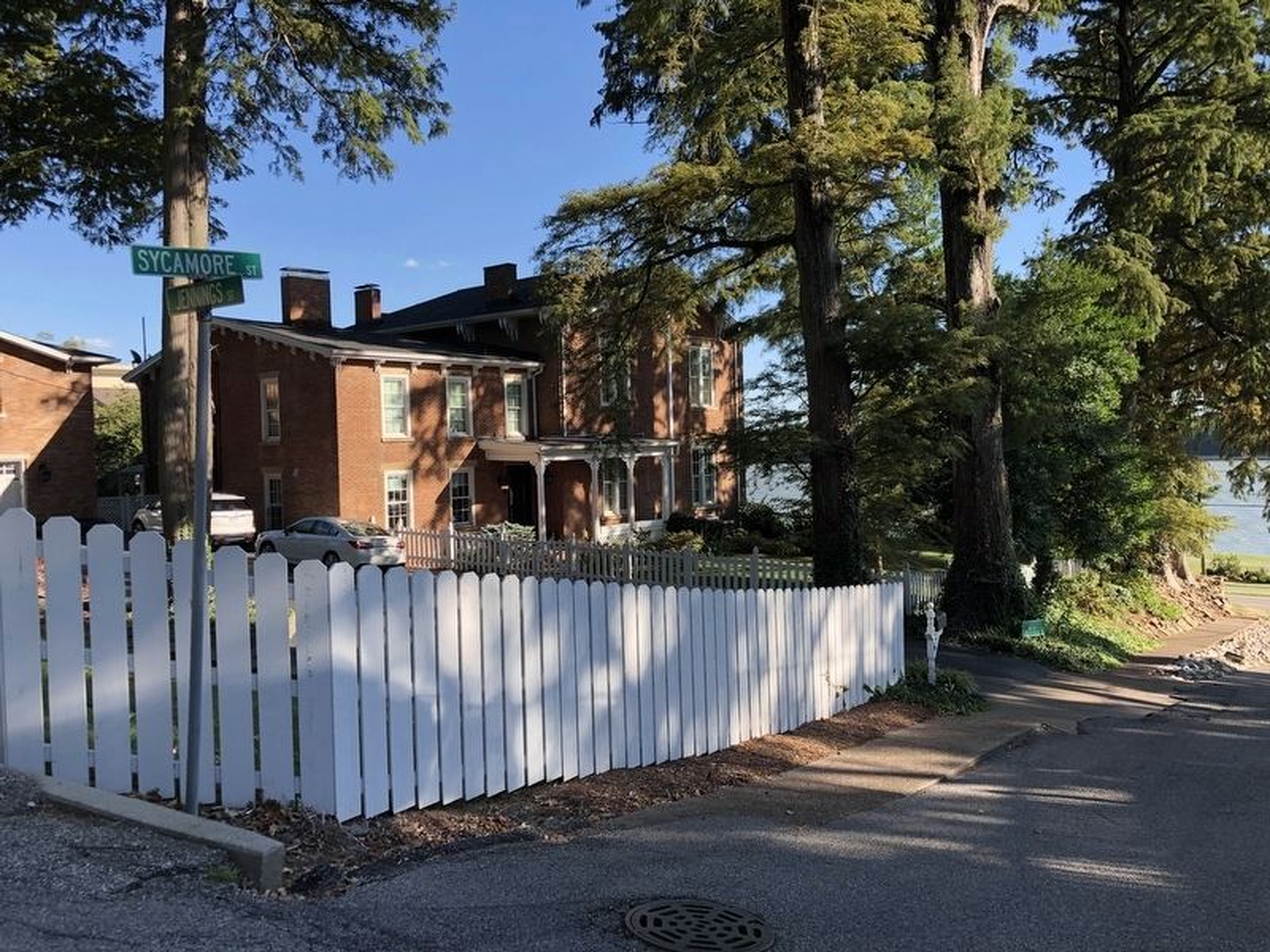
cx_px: 635
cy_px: 476
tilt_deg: -1.9
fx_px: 1027
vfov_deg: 49.7
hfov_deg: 63.4
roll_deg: +2.5
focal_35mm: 28
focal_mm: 4
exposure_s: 1/725
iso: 20
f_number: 1.8
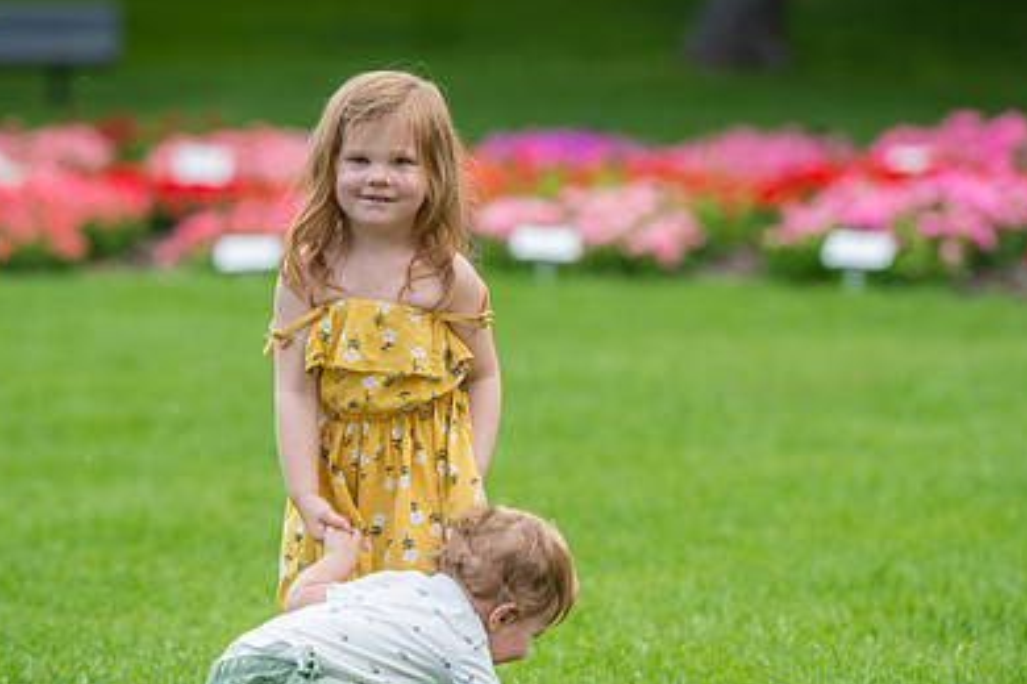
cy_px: 447
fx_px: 9014
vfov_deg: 4.3
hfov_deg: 6.5
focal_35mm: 316
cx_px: 408
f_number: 4
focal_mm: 180
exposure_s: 1/500
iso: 250
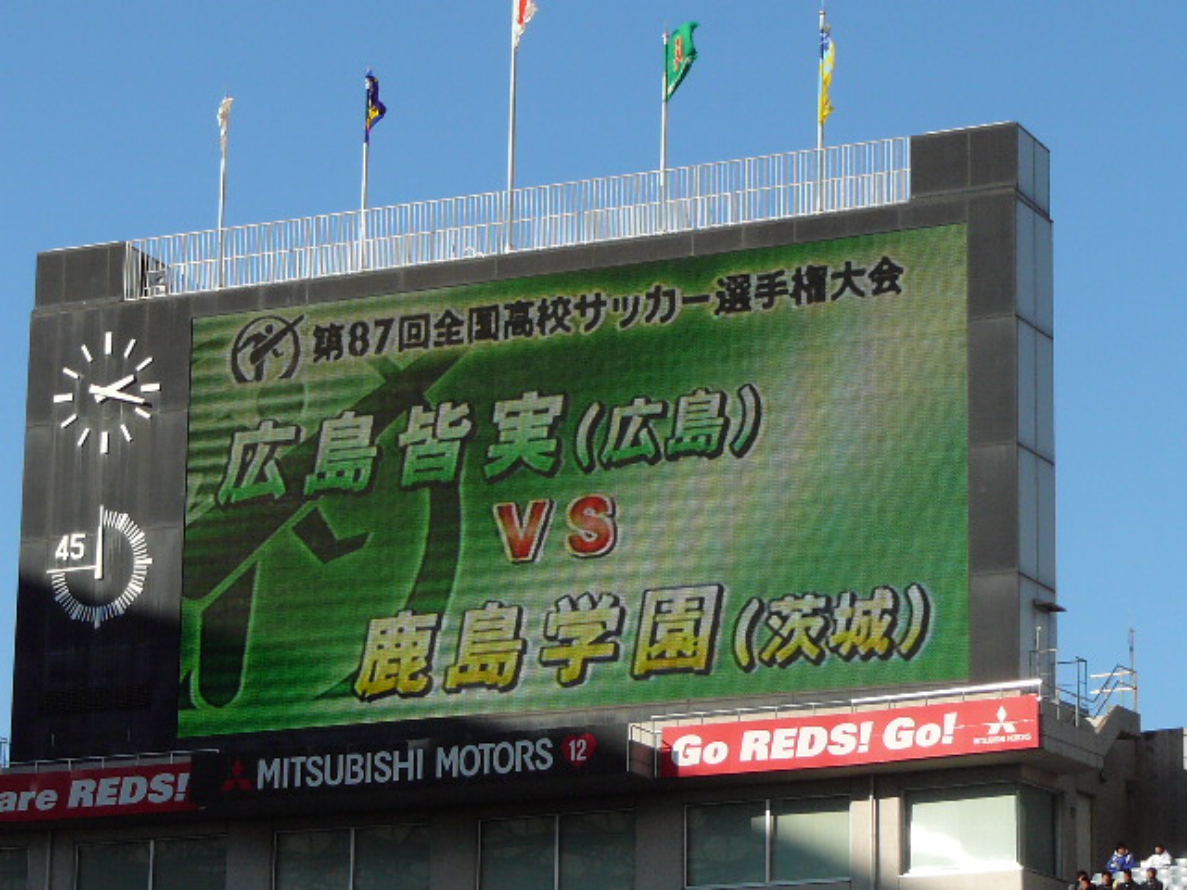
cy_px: 445
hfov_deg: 15.1
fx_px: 4492
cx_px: 594
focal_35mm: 131
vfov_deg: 11.3
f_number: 6.3
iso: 100
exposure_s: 1/400
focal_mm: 15.6
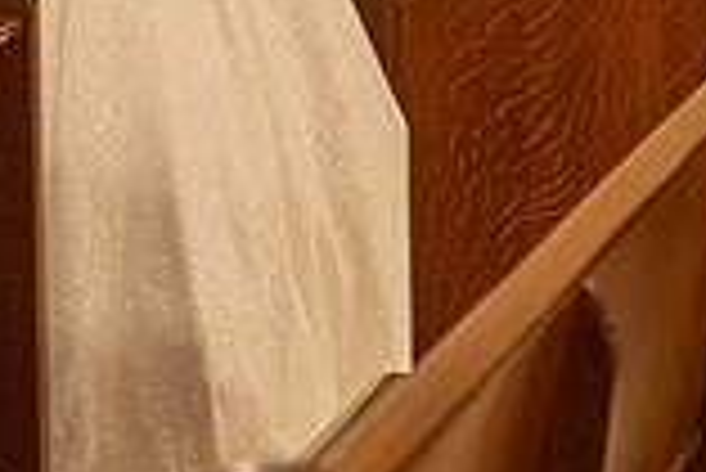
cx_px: 423
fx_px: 5084
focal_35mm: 259
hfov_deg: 7.9
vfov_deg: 5.3
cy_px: -294
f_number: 2.8
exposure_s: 1/125
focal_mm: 70
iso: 2000
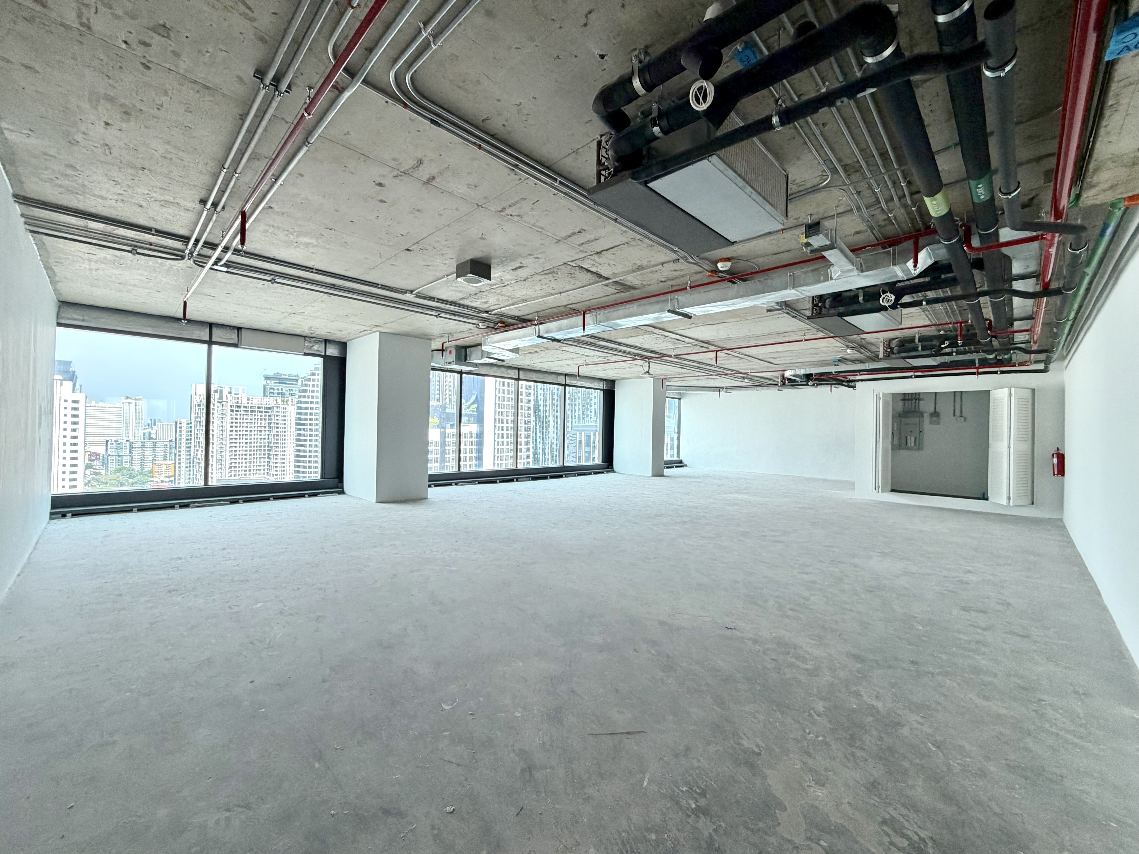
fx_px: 461
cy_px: 427
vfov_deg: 85.7
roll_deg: -0.6
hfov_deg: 102.1
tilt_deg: +0.3
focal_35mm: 14
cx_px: 570
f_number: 2.2
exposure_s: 1/121
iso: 125
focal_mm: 2.22
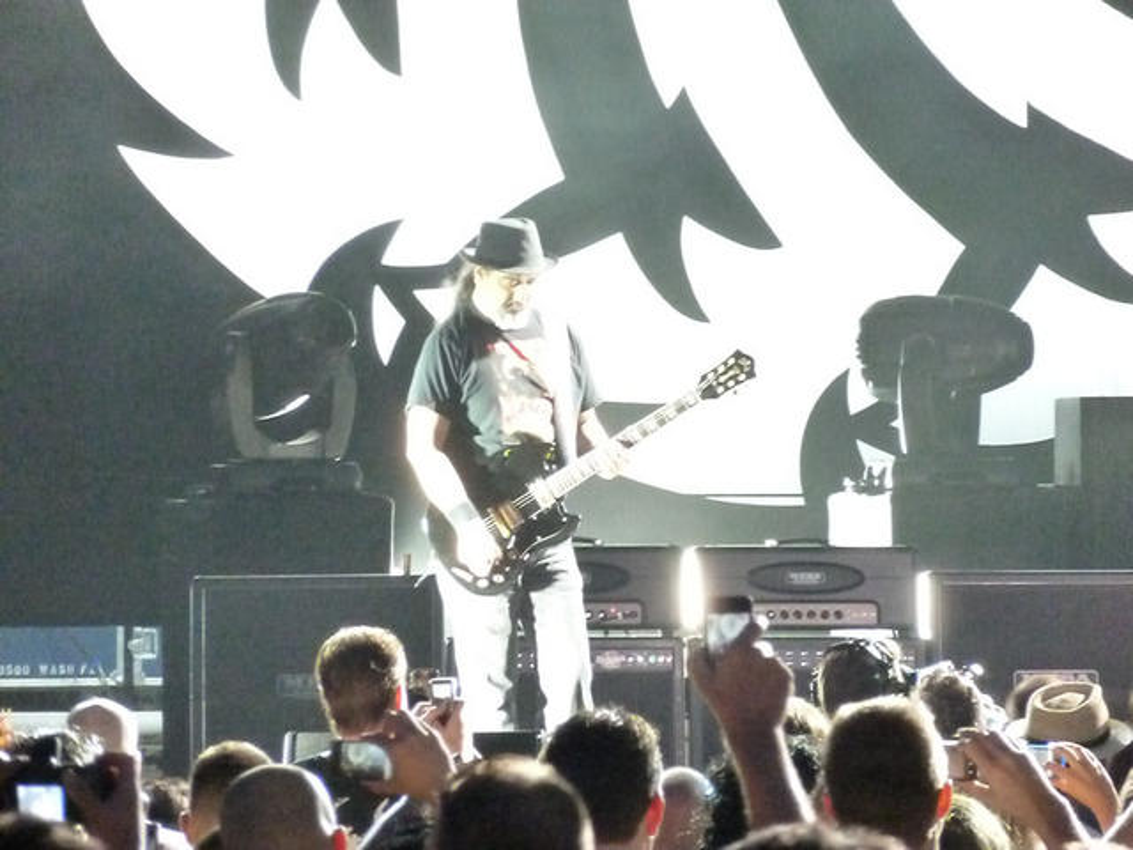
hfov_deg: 5.2
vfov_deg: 3.9
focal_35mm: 384
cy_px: 425
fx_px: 12569
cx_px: 566
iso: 3200
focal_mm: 68.8
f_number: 5.9
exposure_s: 1/25
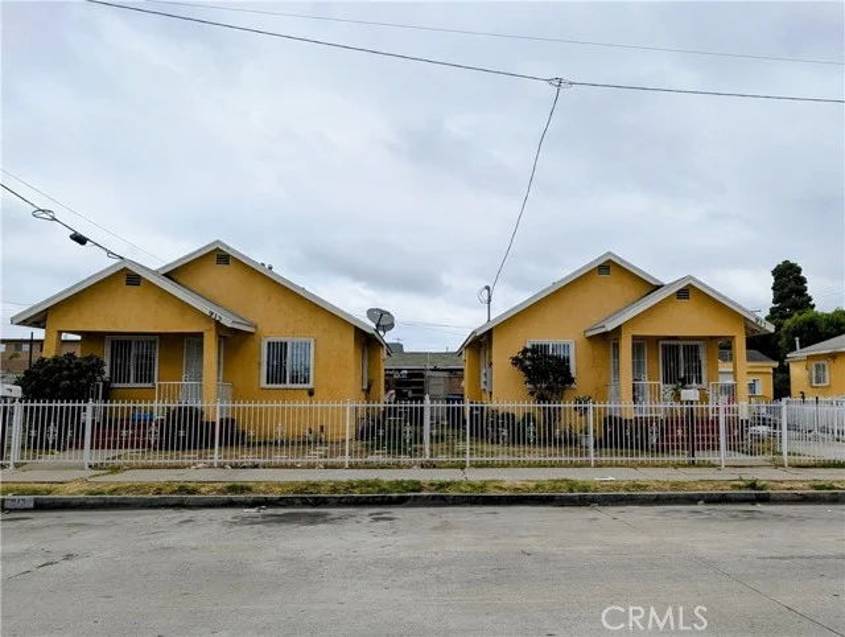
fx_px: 587
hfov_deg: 71.5
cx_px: 422
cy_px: 318
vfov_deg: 56.9
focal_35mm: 24
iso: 27
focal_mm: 6.9
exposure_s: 1/1160
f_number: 1.68
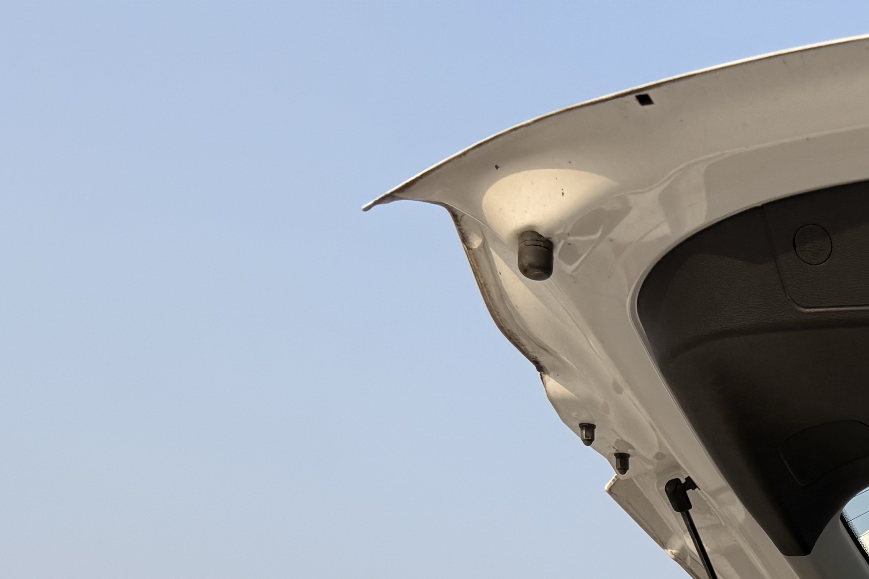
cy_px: 1015
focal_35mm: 79
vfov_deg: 15.2
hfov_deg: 21.7
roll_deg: +0.5
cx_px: 1280
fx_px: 1907
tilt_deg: -0.5
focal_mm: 6.76
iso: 80
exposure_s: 1/3145
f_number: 1.78
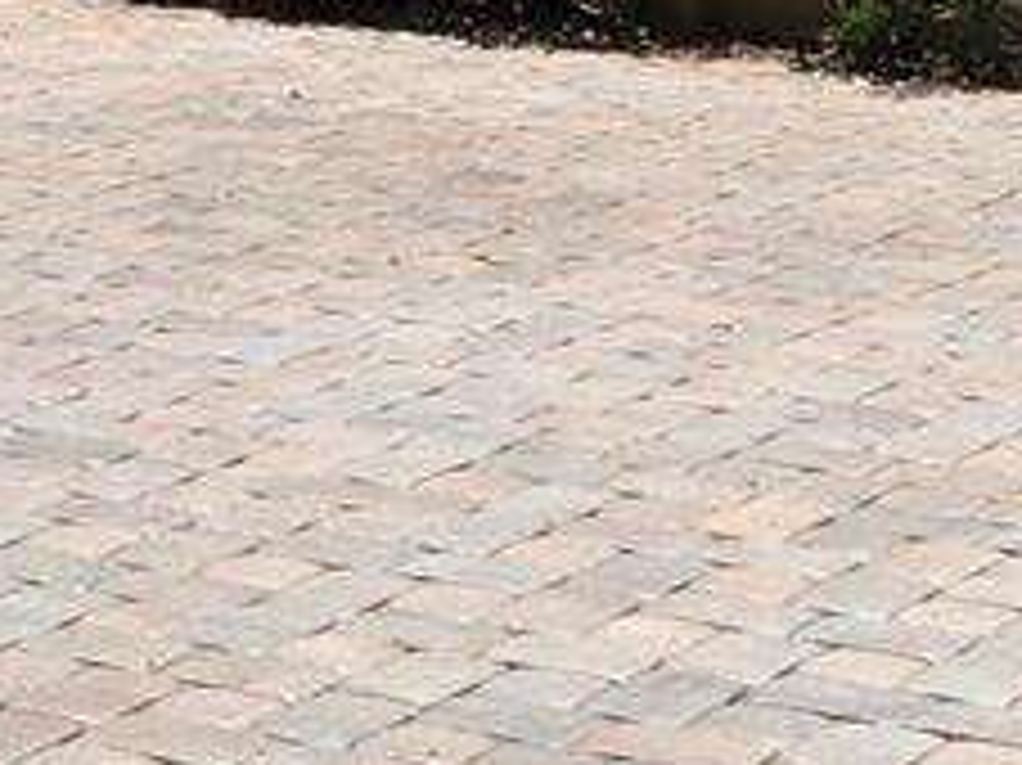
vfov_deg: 8.7
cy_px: -770
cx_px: 243
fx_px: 4780
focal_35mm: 162
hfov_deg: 12.2
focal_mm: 5.4
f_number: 1.8
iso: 50
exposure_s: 1/2921
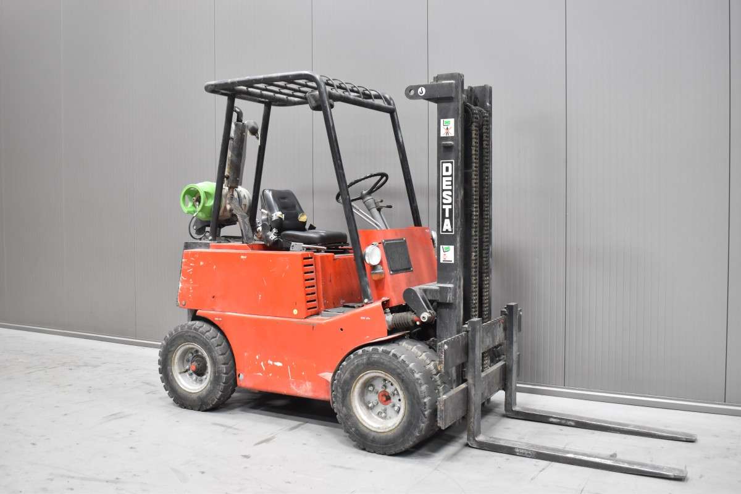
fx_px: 710
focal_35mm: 34
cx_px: 370
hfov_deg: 55.1
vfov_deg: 38.4
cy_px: 247
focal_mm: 23
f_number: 4.5
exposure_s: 1/30
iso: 1600
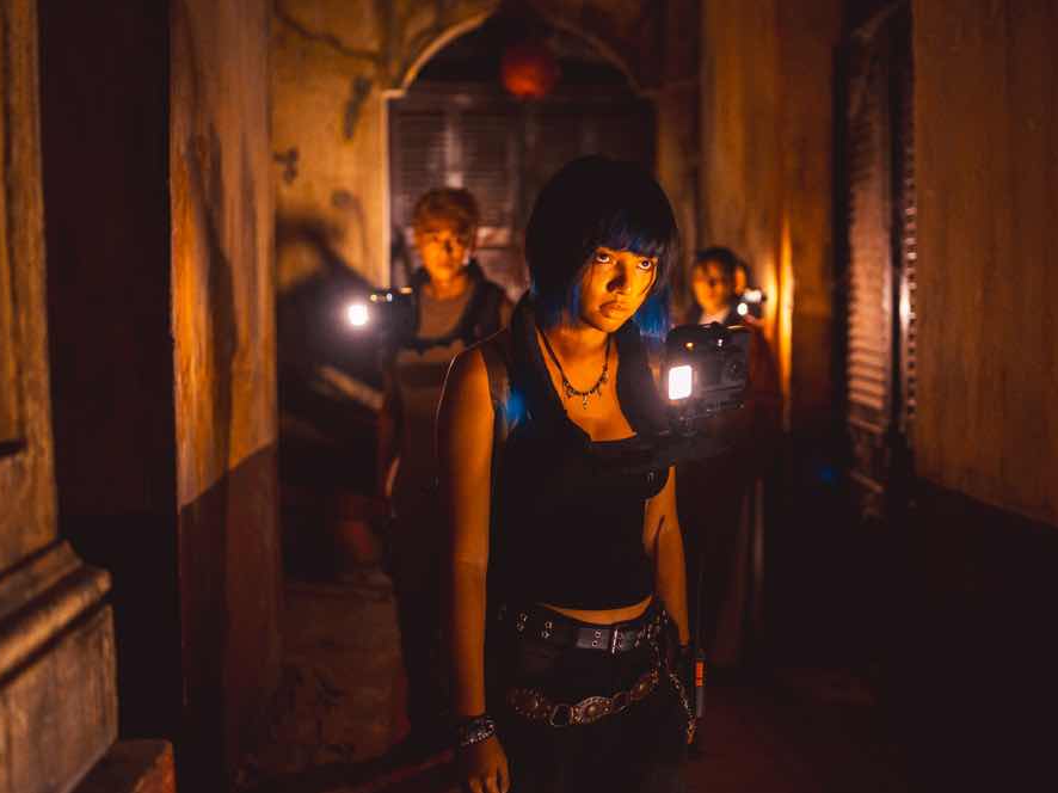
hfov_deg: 48.9
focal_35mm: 38
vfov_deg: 37.7
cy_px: 397
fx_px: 1161
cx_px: 588
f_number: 1.8
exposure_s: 1/320
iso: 6400
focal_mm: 35
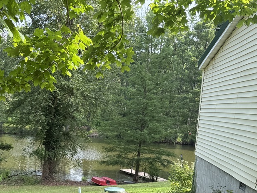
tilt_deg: -13.6
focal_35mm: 56
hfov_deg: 33.4
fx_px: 416
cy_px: 196
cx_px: 52
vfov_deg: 24.8
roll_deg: -2.7
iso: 80
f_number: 1.78
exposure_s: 1/491
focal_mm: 6.76
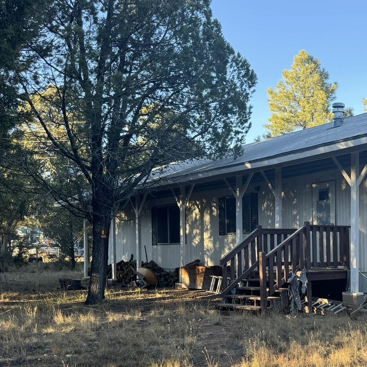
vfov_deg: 36.2
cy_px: 259
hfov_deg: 34.0
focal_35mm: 46
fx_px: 552
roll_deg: +0.7
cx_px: 357
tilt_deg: +0.4
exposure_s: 1/329
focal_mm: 6.76
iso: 80
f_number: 1.78
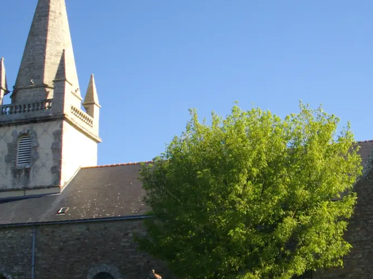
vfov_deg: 21.0
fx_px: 754
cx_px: 258
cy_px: 125
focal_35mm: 70
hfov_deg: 27.6
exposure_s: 1/200
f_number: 5.6
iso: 100
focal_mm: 6.2
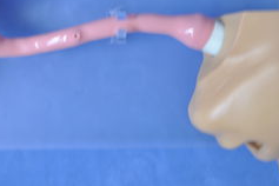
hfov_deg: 34.0
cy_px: 18
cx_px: 57
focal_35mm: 57
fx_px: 442
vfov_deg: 23.2
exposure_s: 1/4
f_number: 3.5
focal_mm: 18
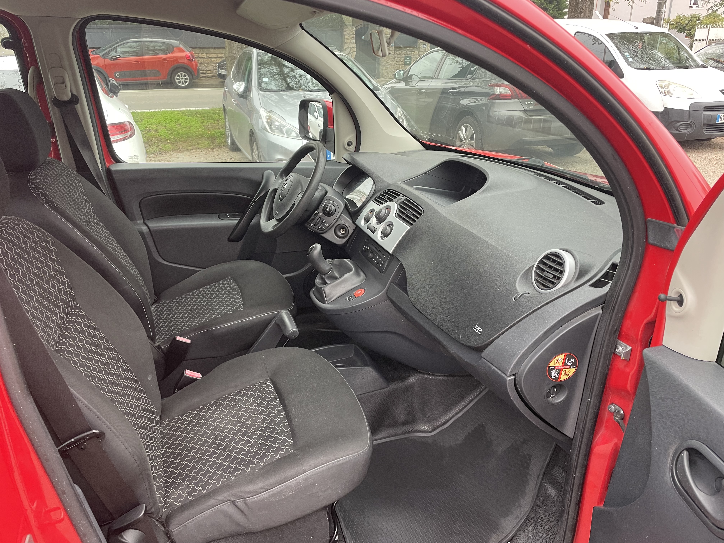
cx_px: 362
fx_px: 544
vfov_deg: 53.1
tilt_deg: -22.9
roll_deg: +0.2
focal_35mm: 26
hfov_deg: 67.3
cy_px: 272
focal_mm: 4.2
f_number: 1.6
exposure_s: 1/81
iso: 125
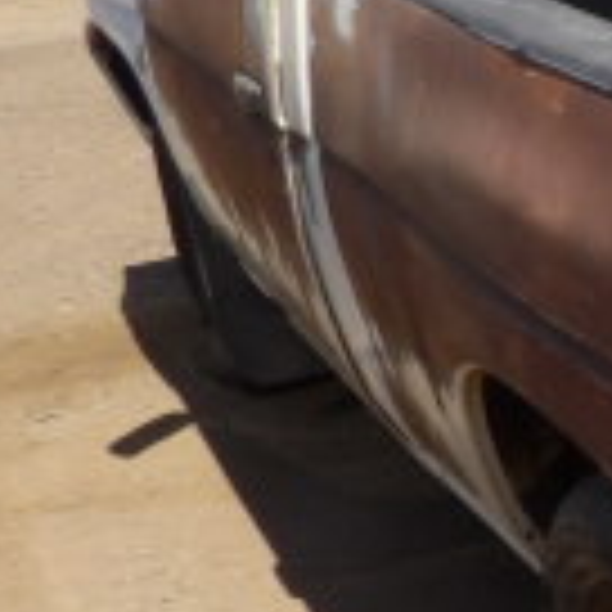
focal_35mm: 100
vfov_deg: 17.4
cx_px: 1386
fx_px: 2000
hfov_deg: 13.6
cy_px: 405
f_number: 5.6
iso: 100
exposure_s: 1/393
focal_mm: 4.3
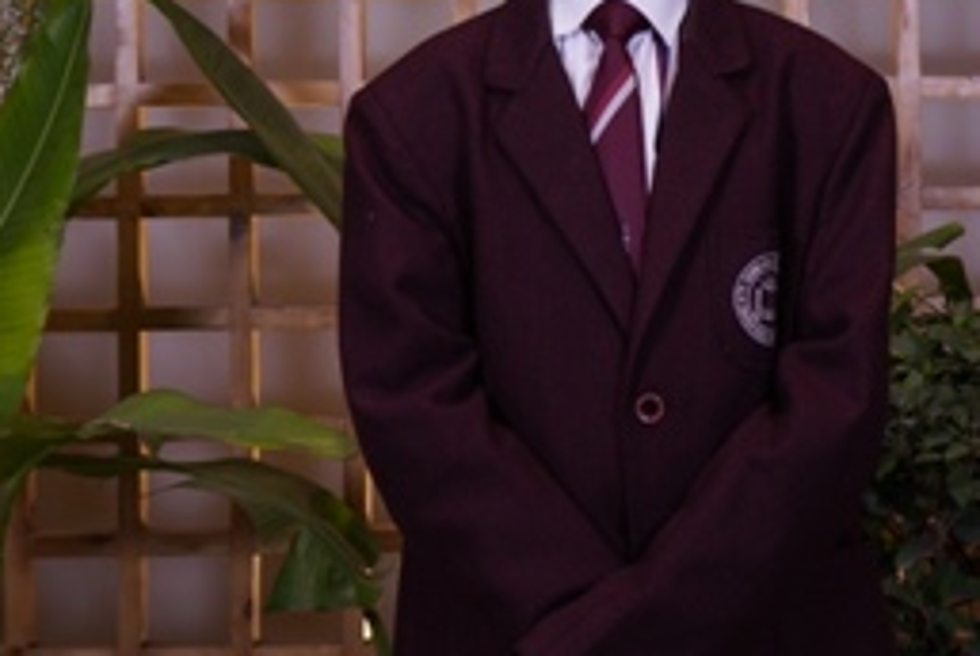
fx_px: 2562
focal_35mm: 94
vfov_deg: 14.5
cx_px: 652
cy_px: 128
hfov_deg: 21.6
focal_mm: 36
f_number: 5
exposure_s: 1/125
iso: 400
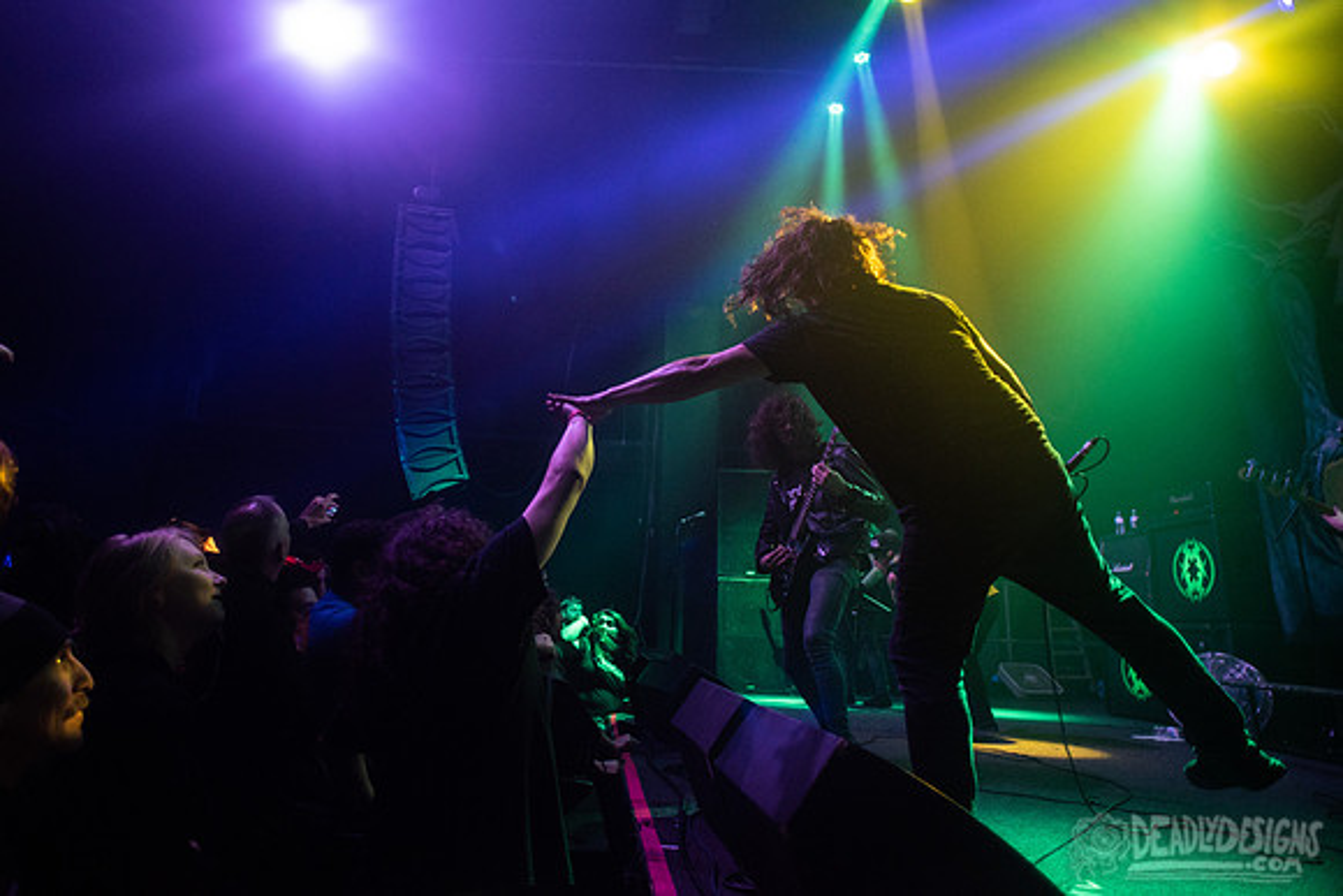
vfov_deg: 54.4
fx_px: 867
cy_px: 376
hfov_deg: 75.0
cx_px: 563
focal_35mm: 23
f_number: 3.2
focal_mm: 20
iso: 2000
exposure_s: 1/160
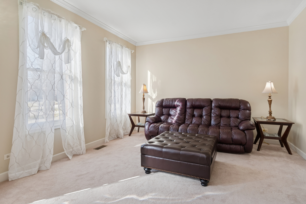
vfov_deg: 67.4
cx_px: 153
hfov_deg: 90.0
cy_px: 102
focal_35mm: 18
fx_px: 153
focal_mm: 12
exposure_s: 1/40
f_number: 8
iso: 320
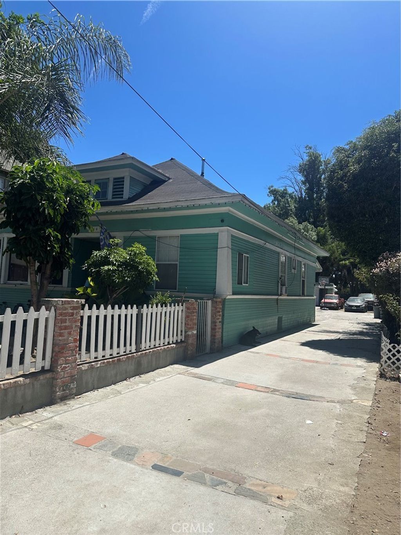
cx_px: 200
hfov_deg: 56.8
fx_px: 371
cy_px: 268
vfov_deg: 71.6
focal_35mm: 24
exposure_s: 1/6623
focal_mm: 6.86
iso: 80
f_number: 1.78
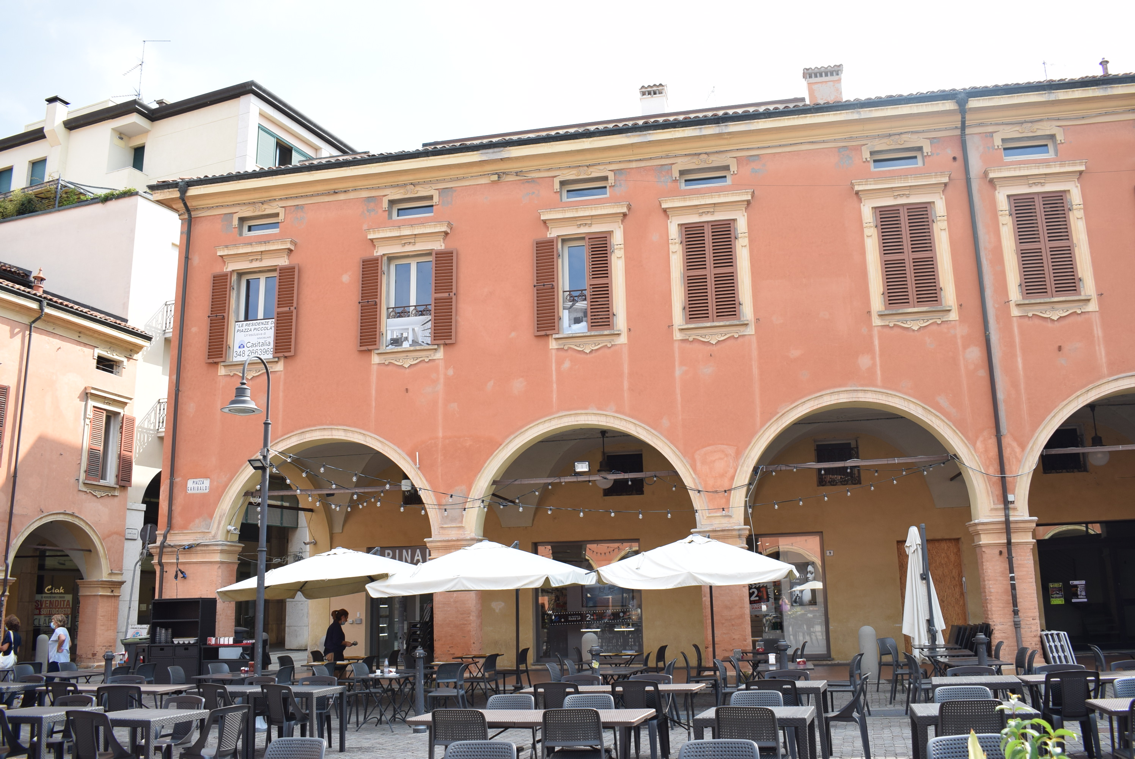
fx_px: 994
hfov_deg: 59.5
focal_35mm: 32
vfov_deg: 41.8
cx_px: 568
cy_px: 380
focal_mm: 21
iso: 200
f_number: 8
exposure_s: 1/250
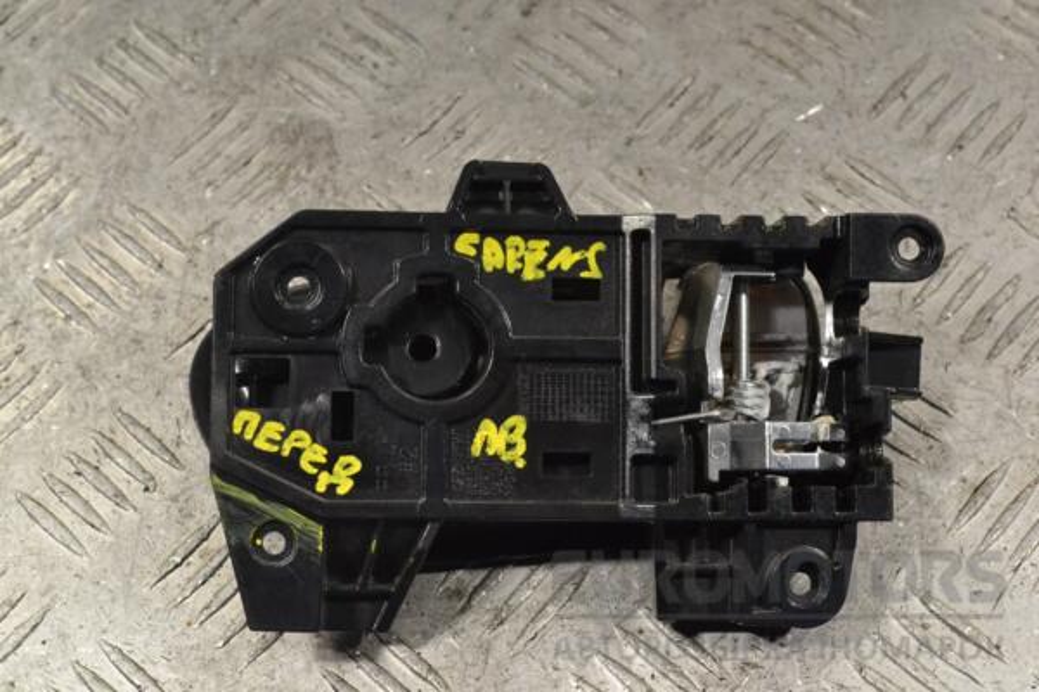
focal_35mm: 66
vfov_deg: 20.6
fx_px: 1905
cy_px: 346
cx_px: 520
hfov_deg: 30.5
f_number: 9
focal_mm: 44
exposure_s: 1/320
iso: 3200
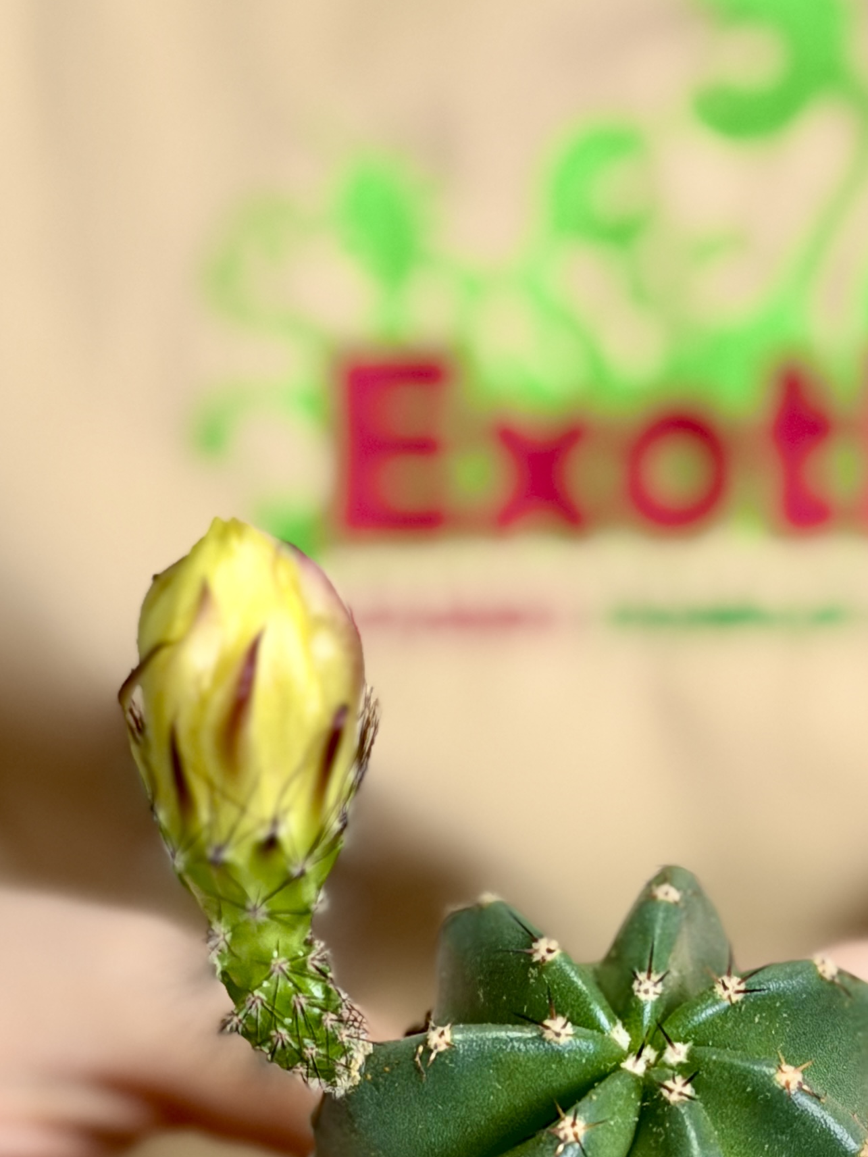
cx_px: 681
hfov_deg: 13.1
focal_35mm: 113
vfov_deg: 17.2
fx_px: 3778
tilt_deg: -15.4
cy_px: 998
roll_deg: +0.7
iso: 50
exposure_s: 1/147
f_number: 1.78
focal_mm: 6.76
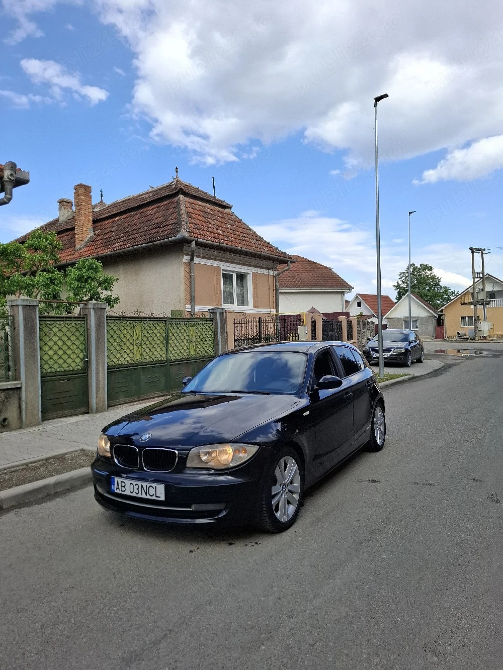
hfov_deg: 58.9
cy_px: 335
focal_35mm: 23
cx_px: 252
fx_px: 446
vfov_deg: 73.9
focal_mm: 5.54
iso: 50
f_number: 1.8
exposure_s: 1/1250
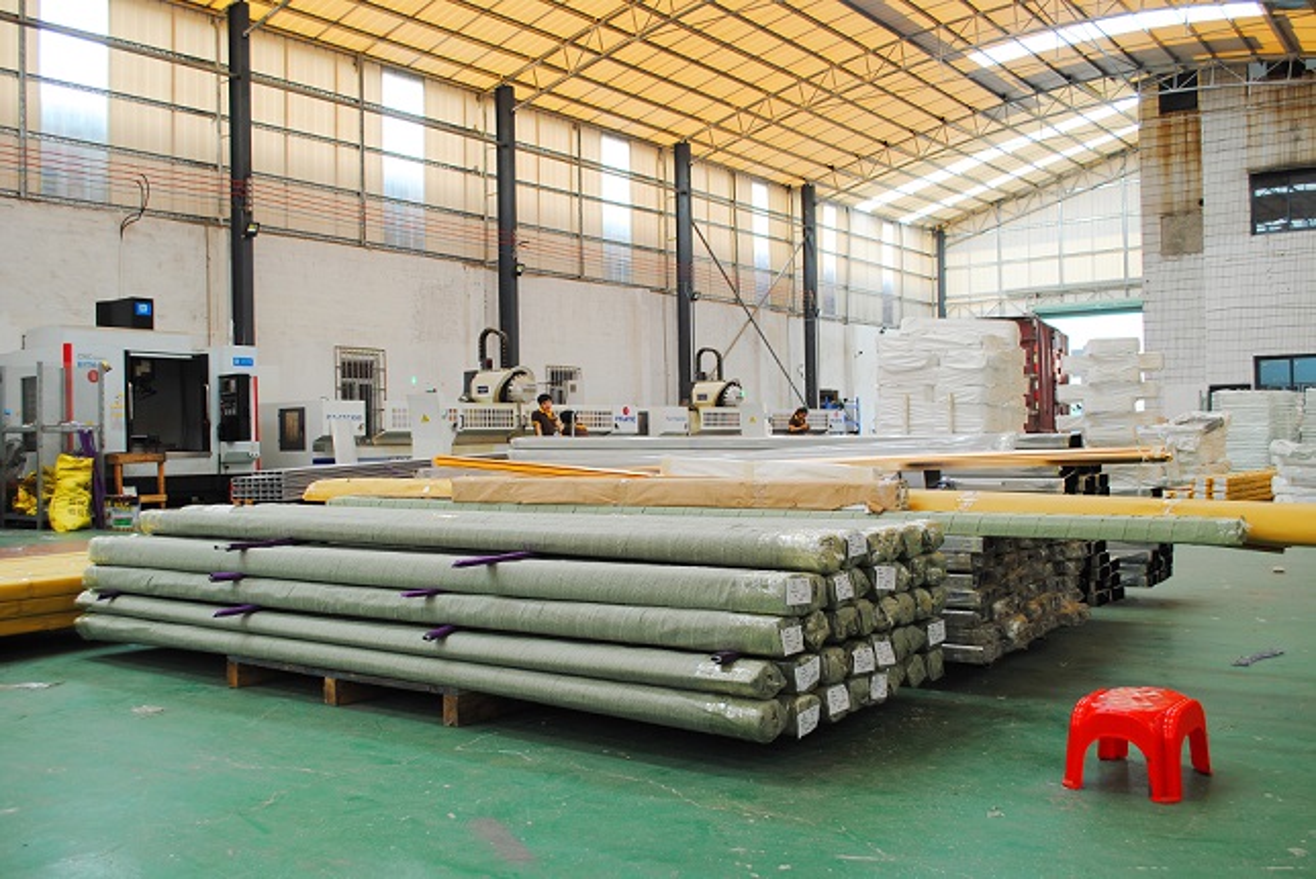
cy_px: 440
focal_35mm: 33
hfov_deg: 57.2
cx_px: 658
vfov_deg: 40.0
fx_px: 1207
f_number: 5
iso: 100
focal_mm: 22
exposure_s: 1/30
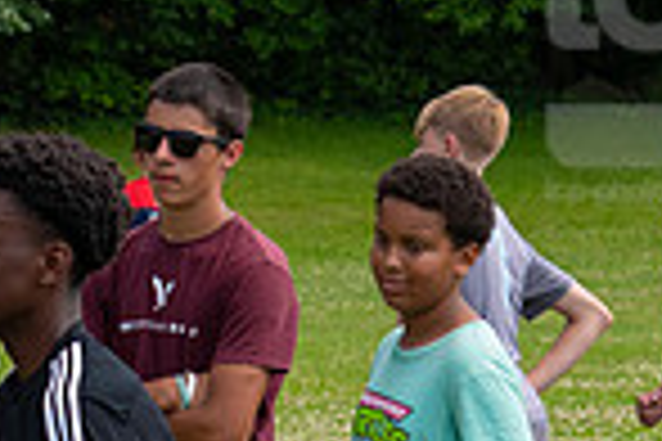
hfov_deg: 6.4
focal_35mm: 323
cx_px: 45
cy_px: 666
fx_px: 5939
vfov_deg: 4.2
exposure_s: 1/800
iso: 250
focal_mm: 55
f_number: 5.6
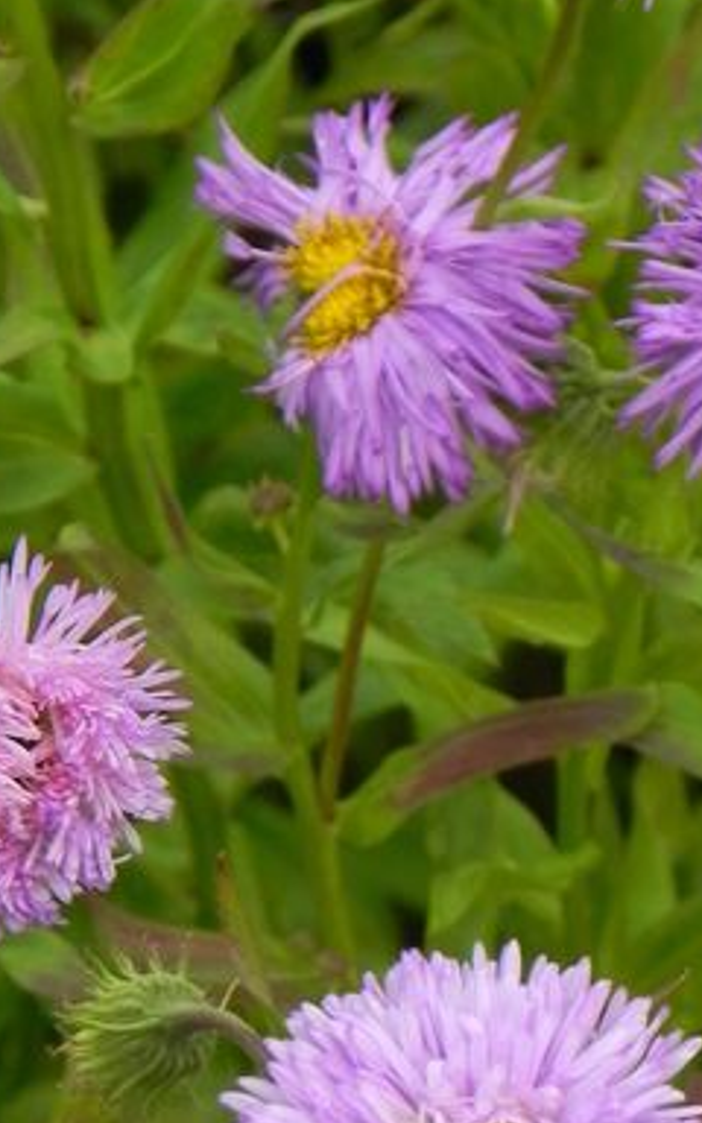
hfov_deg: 3.7
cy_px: 573
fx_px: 10959
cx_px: 415
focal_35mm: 358
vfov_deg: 5.9
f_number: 5
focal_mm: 28.8
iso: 160
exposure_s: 1/500
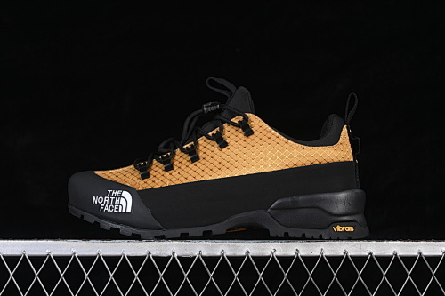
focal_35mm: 75
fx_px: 927
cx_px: 222
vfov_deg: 18.2
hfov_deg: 27.0
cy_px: 148
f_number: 6.3
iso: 160
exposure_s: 1/60
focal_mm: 50
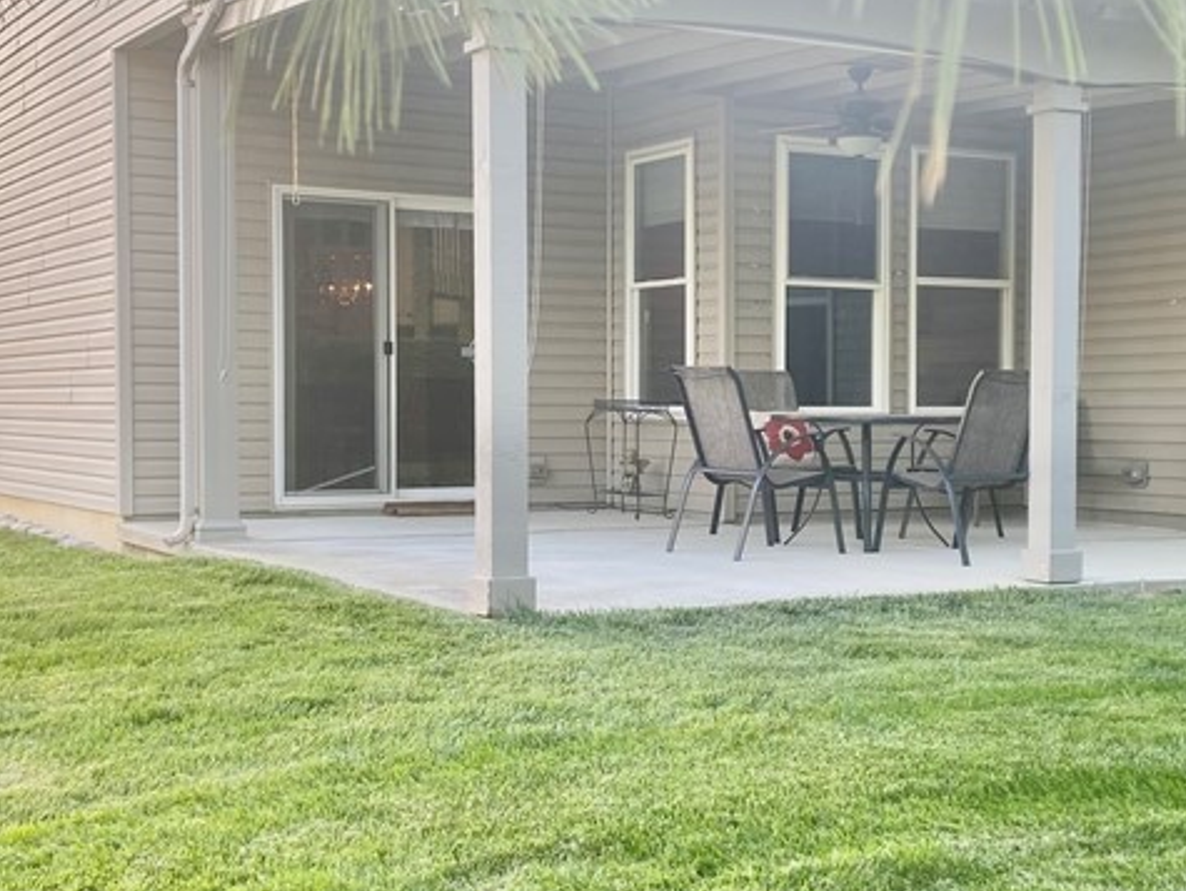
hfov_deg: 34.2
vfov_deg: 26.1
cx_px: 714
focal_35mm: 56
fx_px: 1920
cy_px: 489
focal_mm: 4.25
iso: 32
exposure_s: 1/192
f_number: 1.8
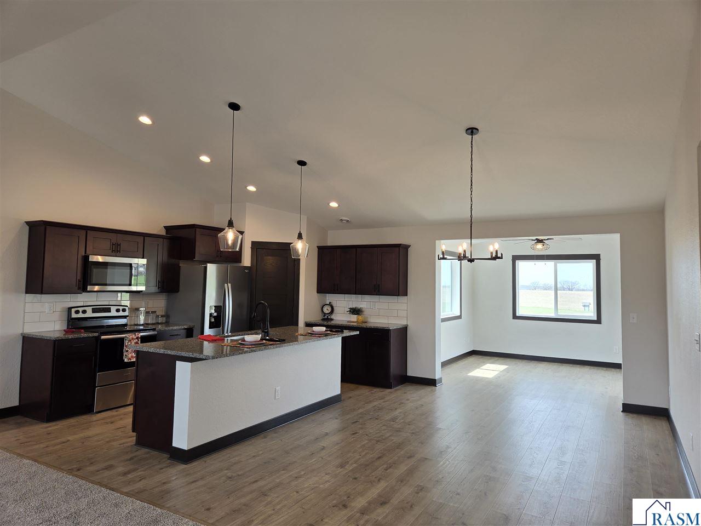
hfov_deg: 73.9
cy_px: 263
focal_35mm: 23
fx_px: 466
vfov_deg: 58.9
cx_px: 350
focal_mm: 5.4
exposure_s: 1/120
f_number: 1.8
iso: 32
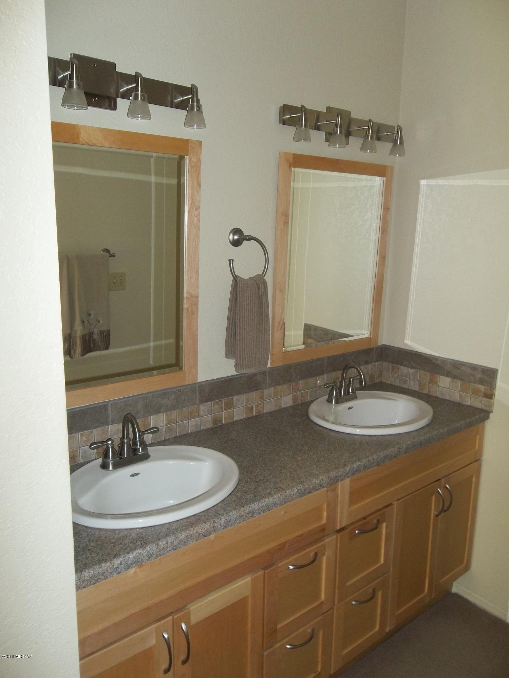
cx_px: 254
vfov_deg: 65.3
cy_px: 339
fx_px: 529
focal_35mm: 27
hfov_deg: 51.4
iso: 160
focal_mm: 4.9
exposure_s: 1/30
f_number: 3.5
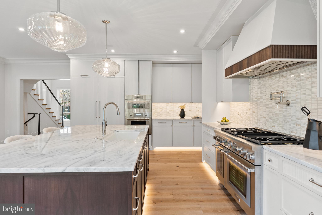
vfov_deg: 64.6
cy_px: 108
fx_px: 170
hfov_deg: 86.9
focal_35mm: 19
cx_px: 161
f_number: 5
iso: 800
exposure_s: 1/25
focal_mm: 19
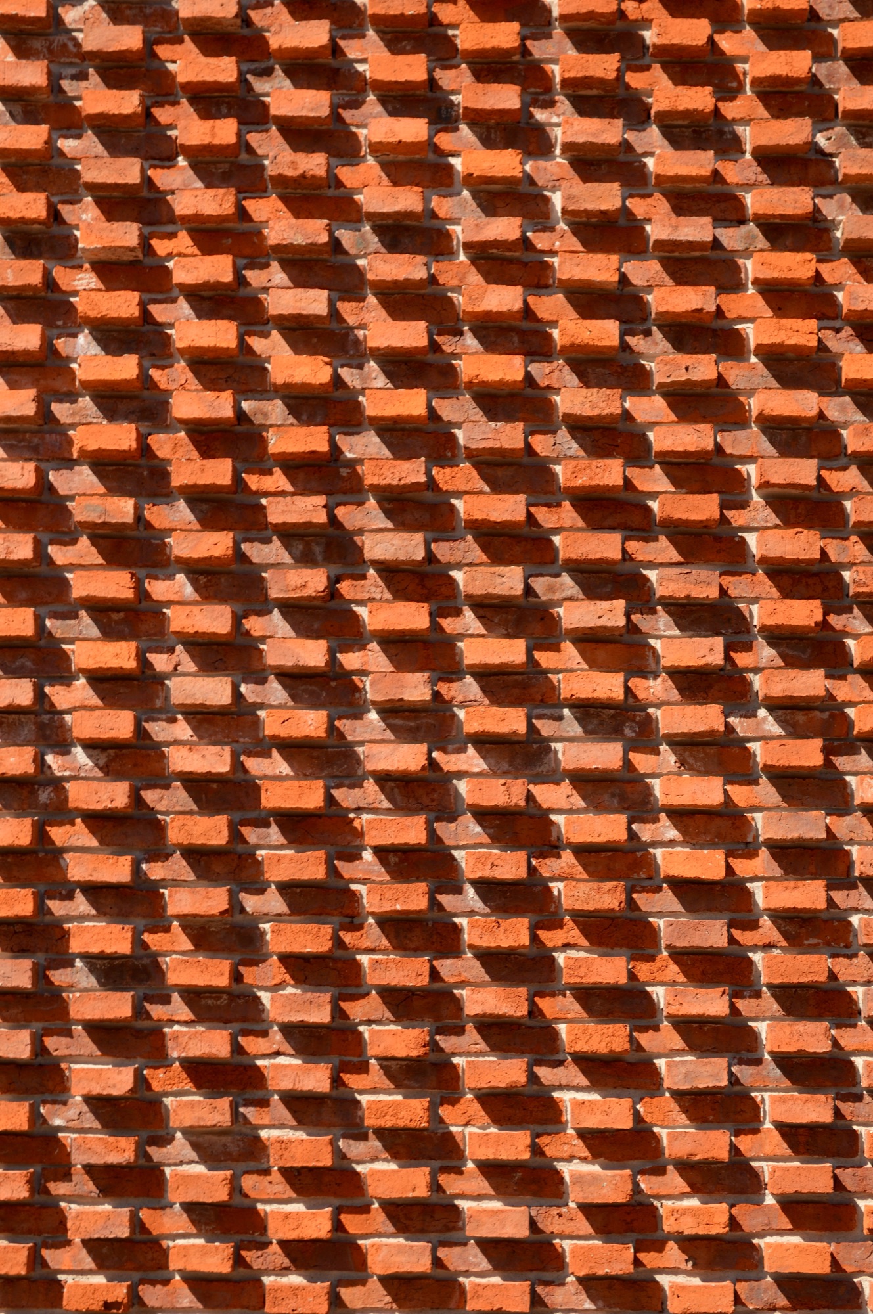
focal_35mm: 82
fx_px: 3007
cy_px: 657
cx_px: 436
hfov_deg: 16.5
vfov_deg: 24.6
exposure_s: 1/200
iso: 100
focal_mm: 55
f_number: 7.1
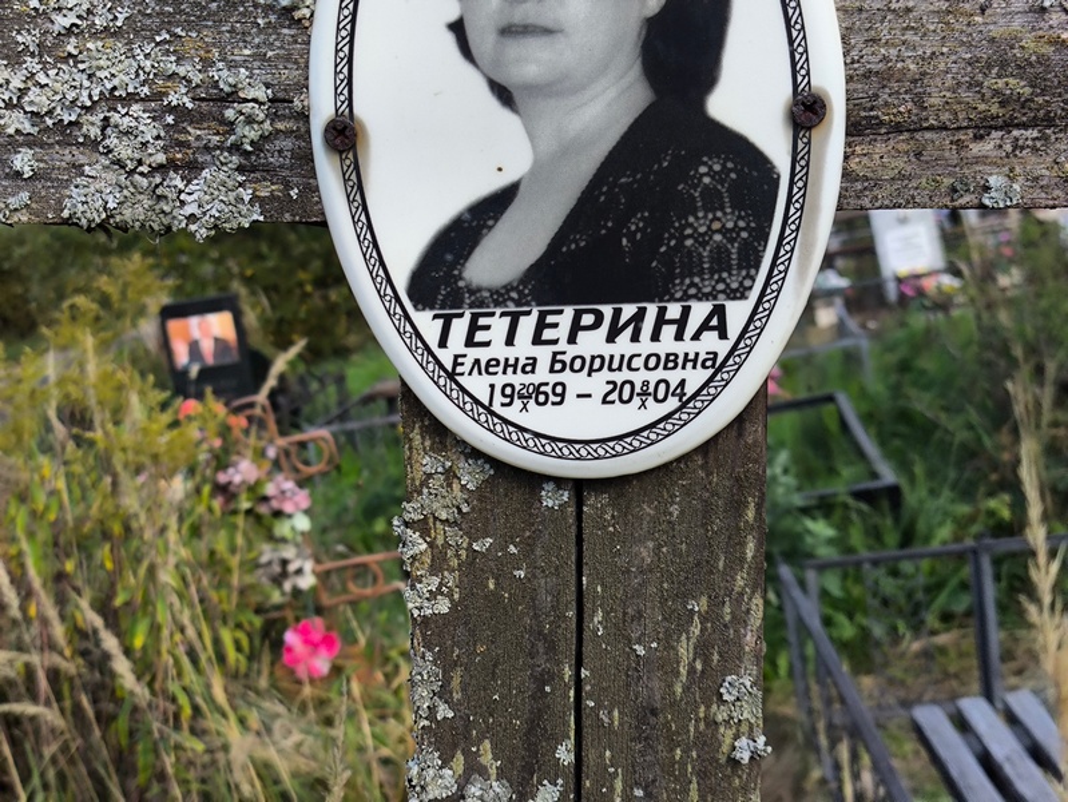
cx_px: 534
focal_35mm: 50
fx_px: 1543
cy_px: 401
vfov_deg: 29.1
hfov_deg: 38.2
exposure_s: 1/601
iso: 50
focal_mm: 4.71
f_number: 1.7
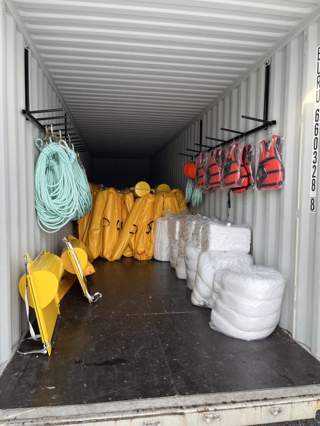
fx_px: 320
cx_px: 160
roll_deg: -0.4
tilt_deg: -4.0
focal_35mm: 26
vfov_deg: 67.3
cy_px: 213
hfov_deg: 53.1
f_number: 1.6
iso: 40
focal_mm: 5.1
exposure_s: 1/189
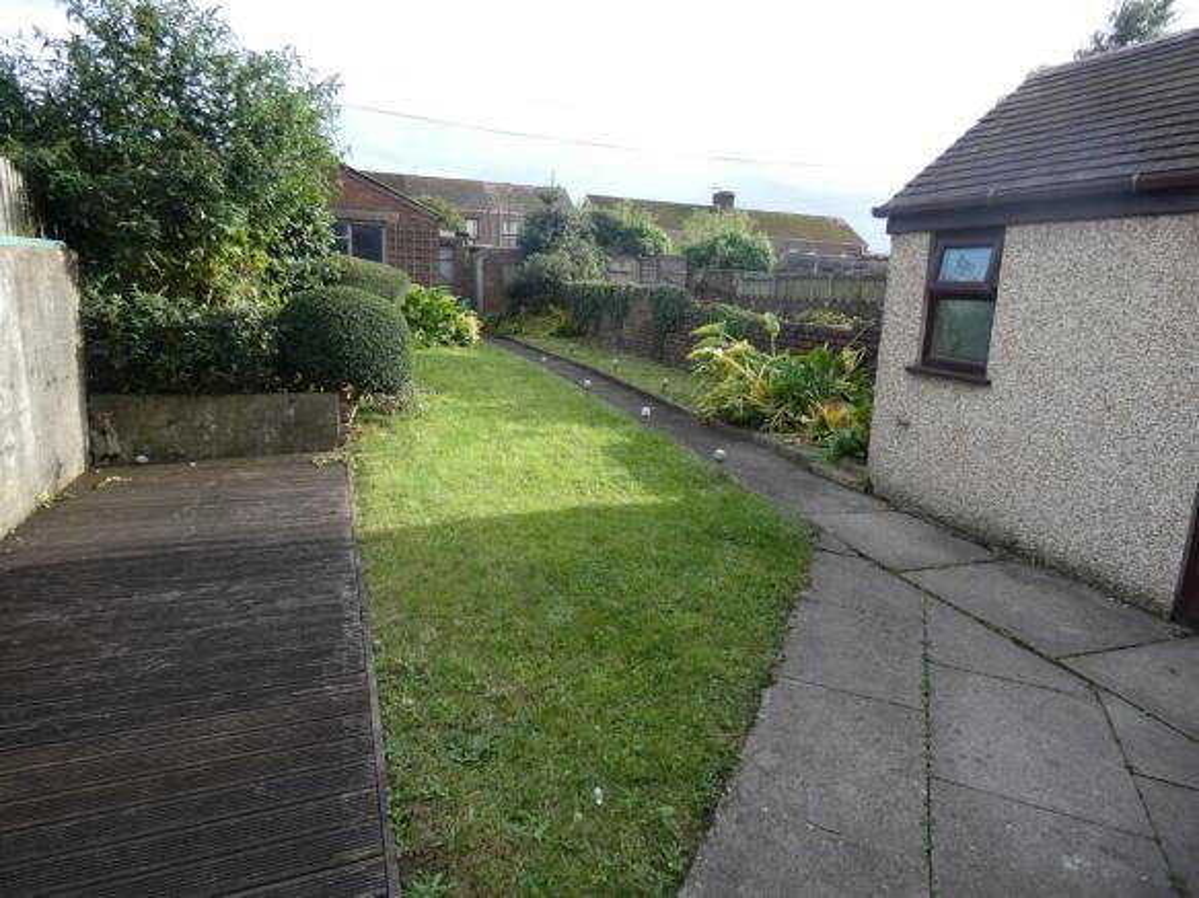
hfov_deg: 81.8
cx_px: 600
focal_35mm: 20
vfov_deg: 66.0
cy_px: 449
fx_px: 693
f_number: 2.8
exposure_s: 1/320
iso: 80
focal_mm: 3.6
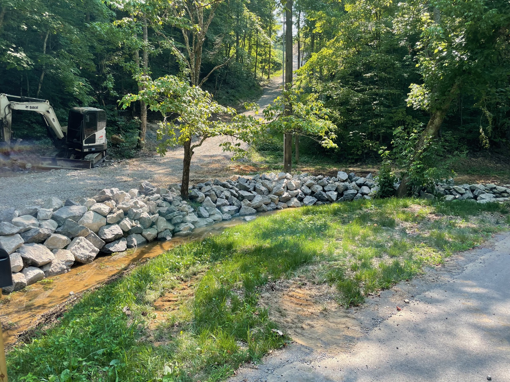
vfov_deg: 53.1
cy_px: 191
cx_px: 255
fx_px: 383
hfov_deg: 67.3
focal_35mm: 26
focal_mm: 4.2
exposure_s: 1/409
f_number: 1.6
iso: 32
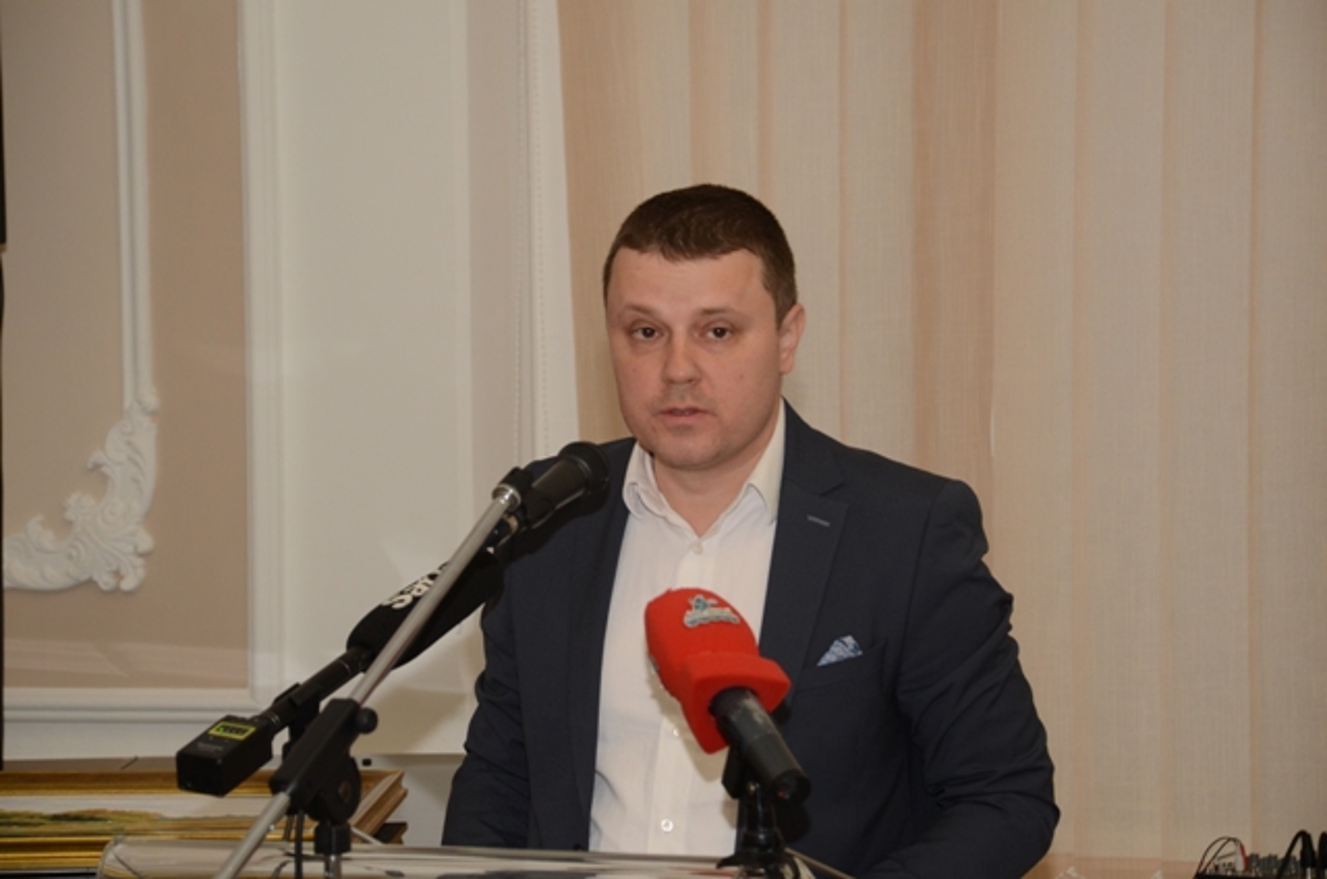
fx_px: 4415
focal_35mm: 120
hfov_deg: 17.1
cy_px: 440
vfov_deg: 11.4
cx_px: 664
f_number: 5.6
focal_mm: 80
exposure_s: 1/50
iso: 400
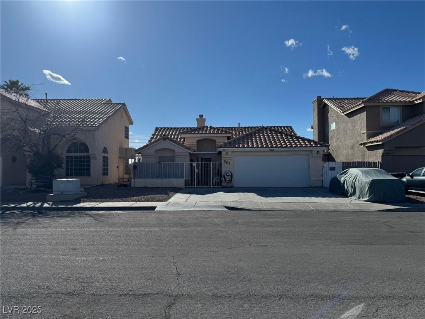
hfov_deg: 71.6
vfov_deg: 56.8
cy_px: 160
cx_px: 212
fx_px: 295
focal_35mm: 24
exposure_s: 1/7937
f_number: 1.78
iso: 80
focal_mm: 6.76
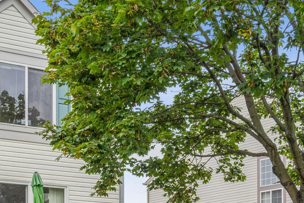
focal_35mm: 73
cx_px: 127
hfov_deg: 27.7
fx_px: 617
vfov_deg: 18.5
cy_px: 171
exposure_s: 1/100
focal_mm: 24
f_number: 8
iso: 320
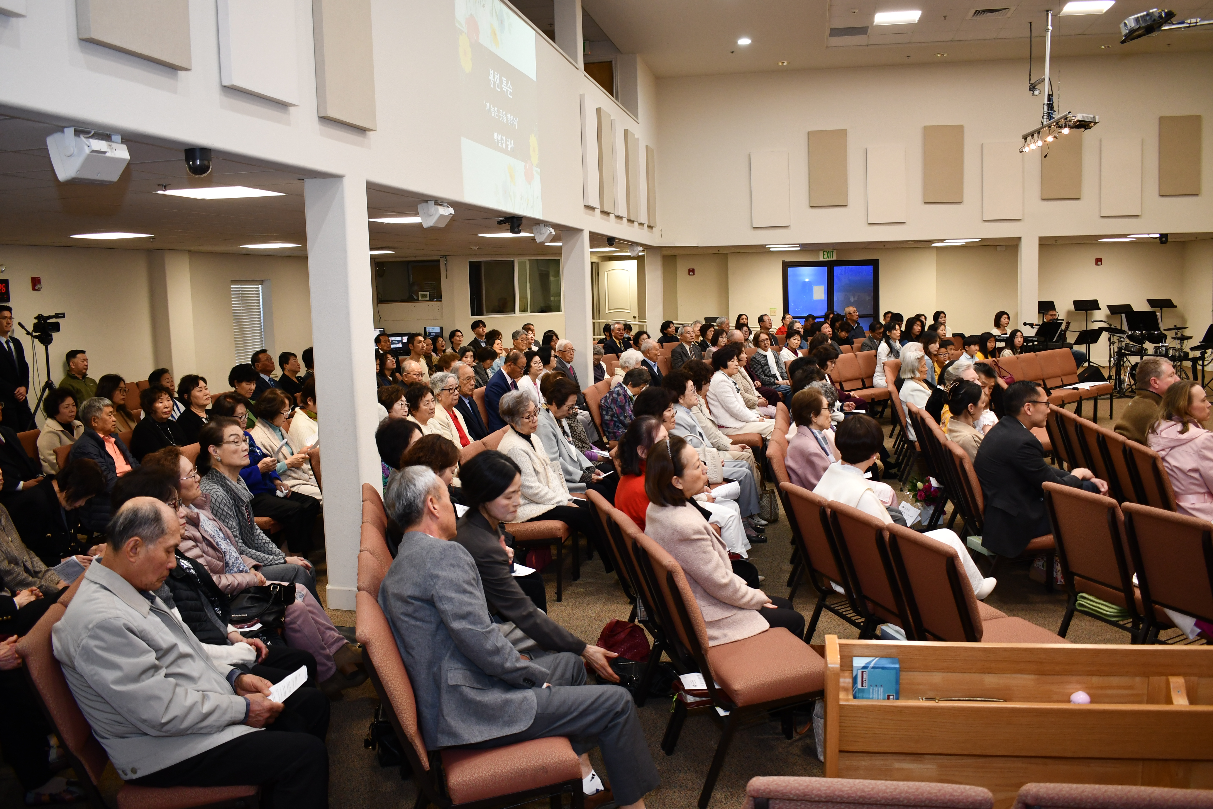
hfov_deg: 61.9
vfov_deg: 43.6
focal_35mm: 30
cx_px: 606
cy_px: 404
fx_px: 1011
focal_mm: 20
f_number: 4
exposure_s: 1/60
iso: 720
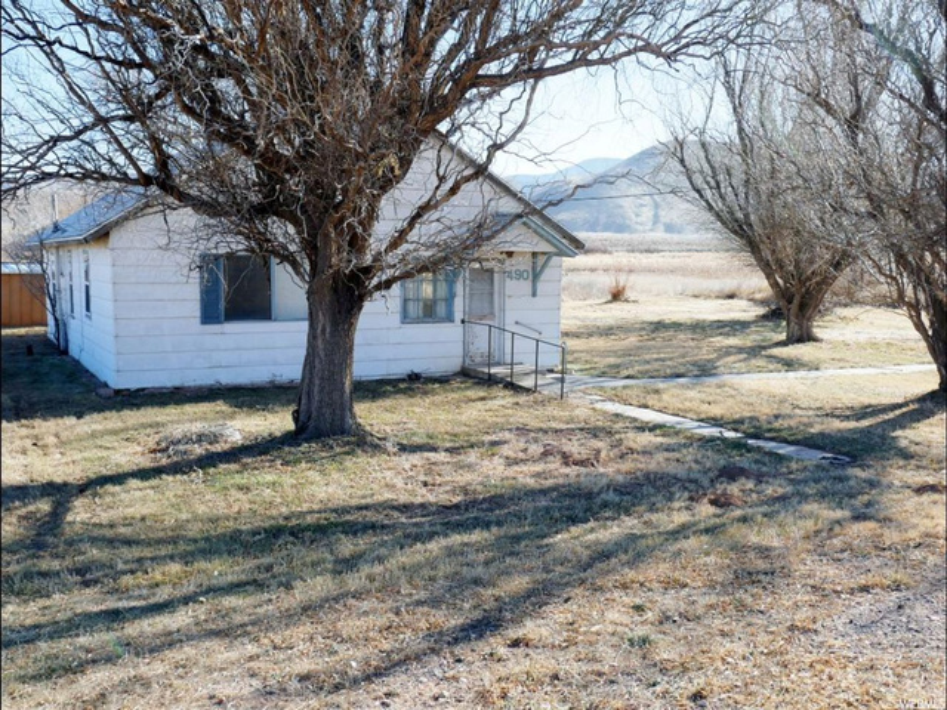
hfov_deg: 46.8
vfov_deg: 36.0
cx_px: 474
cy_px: 355
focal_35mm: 40
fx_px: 1094
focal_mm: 20
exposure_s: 1/250
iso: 200
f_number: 7.1
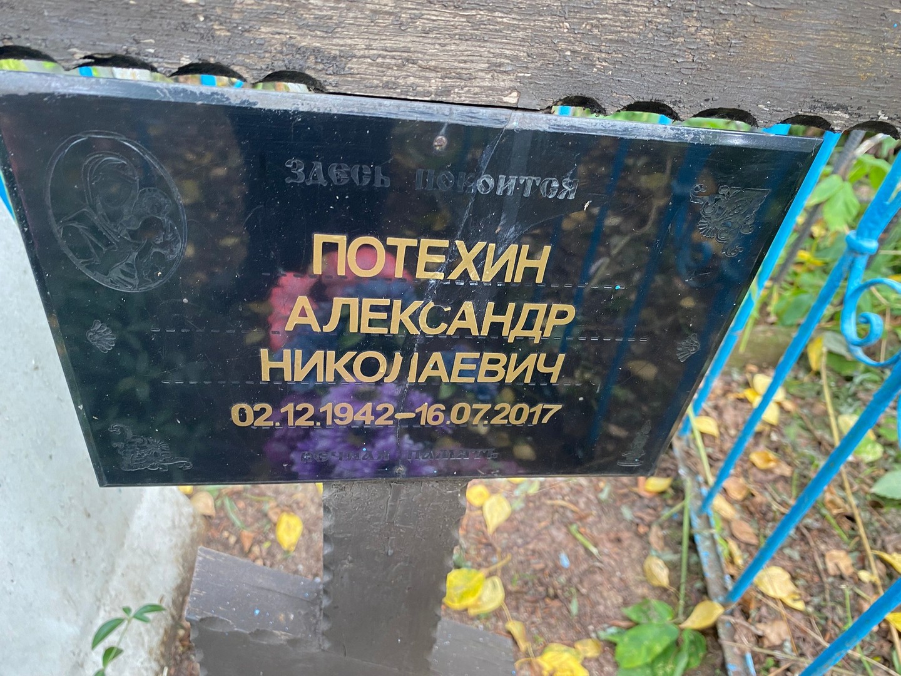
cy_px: 338
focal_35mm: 26
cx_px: 450
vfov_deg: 53.1
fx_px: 677
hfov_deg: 67.3
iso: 125
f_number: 1.8
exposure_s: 1/80
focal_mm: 4.25
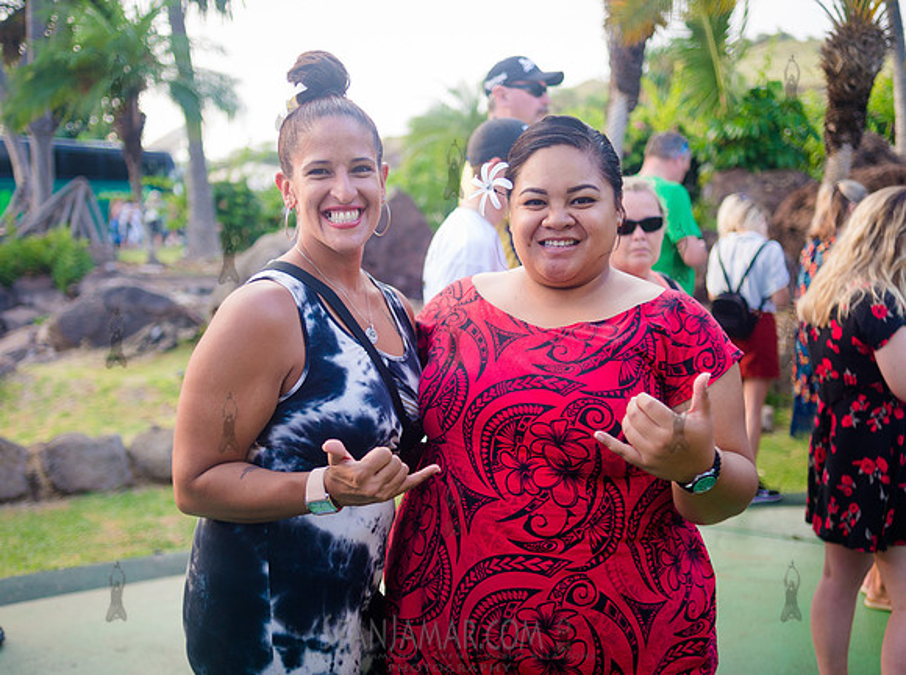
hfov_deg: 46.0
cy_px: 346
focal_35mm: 41
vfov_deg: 35.1
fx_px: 1068
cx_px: 453
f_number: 2.5
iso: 400
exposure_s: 1/320
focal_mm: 35
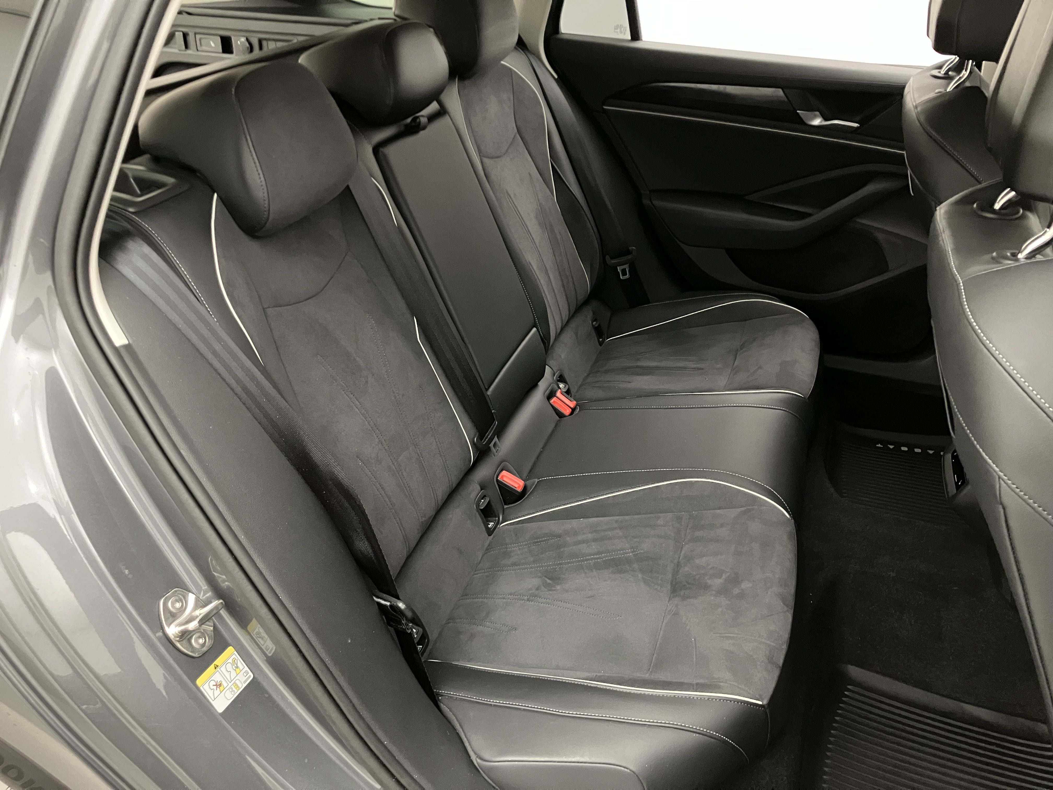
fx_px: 852
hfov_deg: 63.4
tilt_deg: -28.8
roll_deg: -1.4
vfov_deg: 49.7
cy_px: 395
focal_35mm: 28
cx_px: 526
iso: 640
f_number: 1.8
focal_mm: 3.99
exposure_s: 1/19
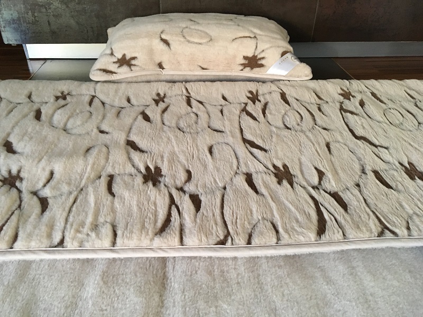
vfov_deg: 48.2
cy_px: 158
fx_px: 354
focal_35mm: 29
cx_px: 212
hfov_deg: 61.7
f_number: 2.2
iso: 200
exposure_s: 1/33
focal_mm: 4.15
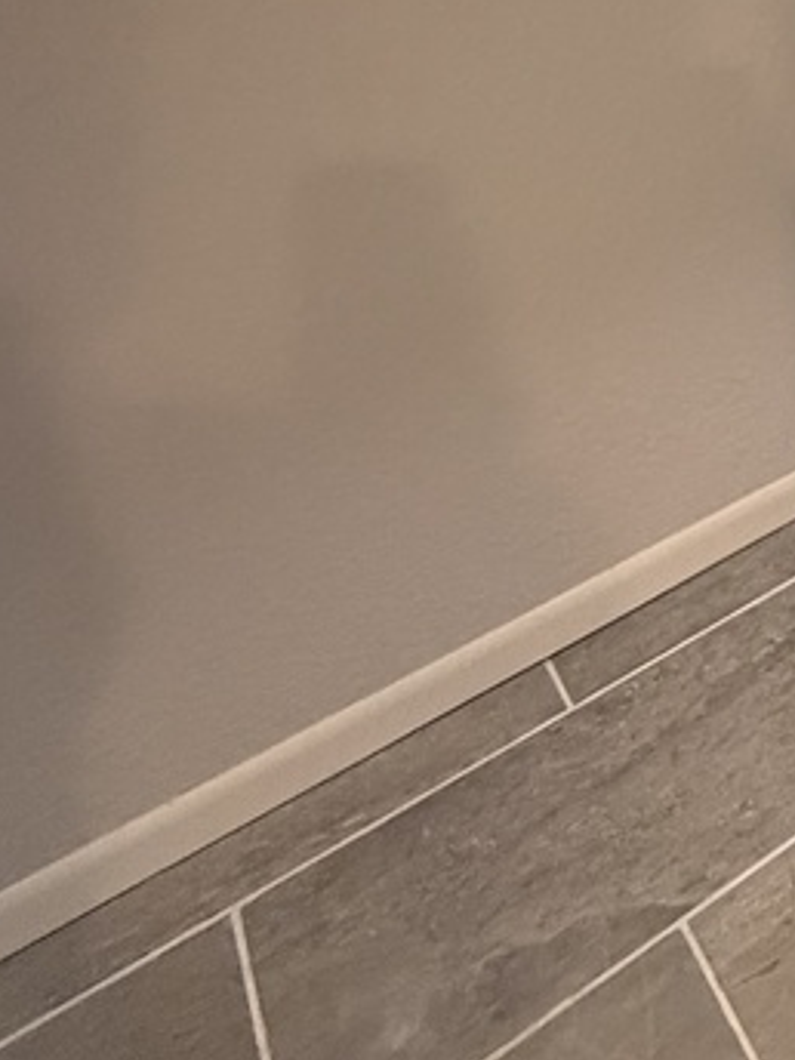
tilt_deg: -12.3
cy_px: -179
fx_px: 1347
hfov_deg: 25.1
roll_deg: -0.6
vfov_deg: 35.0
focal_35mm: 44
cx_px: 1189
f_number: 2.2
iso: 400
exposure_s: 1/60
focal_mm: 2.22
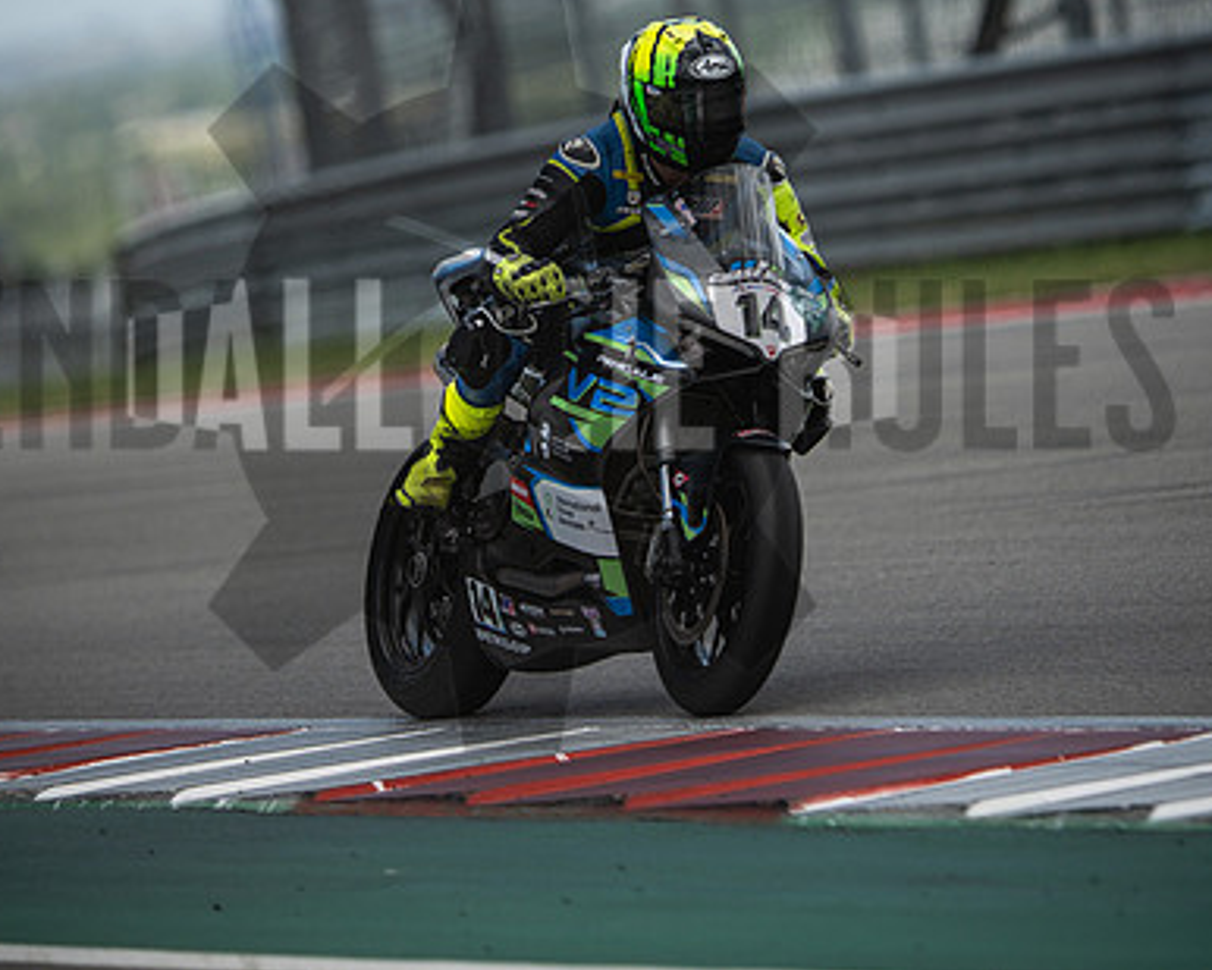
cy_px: 369
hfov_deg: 4.6
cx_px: 512
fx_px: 15177
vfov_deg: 3.7
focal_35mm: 423
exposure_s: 1/4000
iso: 250
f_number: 2
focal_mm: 200
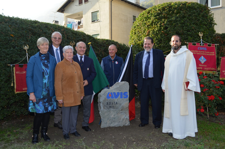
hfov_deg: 57.3
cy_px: 74
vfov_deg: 39.8
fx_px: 206
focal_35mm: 33
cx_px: 112
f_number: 5.6
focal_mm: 22
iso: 140
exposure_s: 1/125
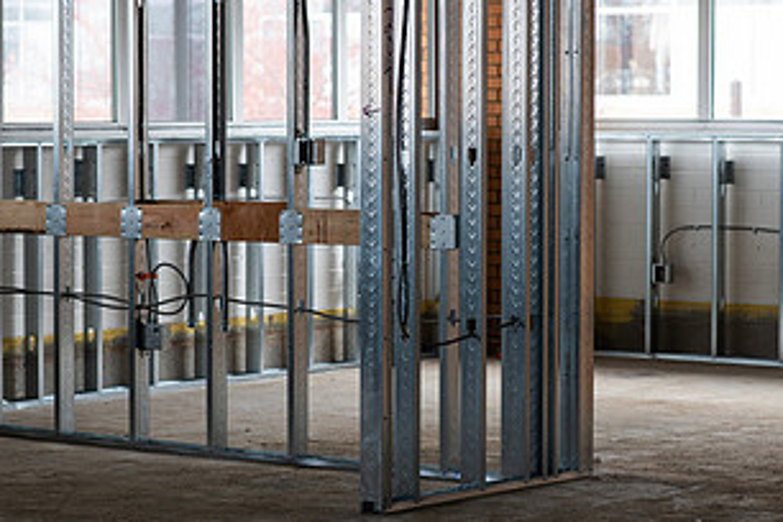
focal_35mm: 136
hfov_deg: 15.1
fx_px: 2958
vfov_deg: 10.1
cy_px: 248
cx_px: 389
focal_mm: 70
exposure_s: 1/400
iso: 500
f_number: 3.5
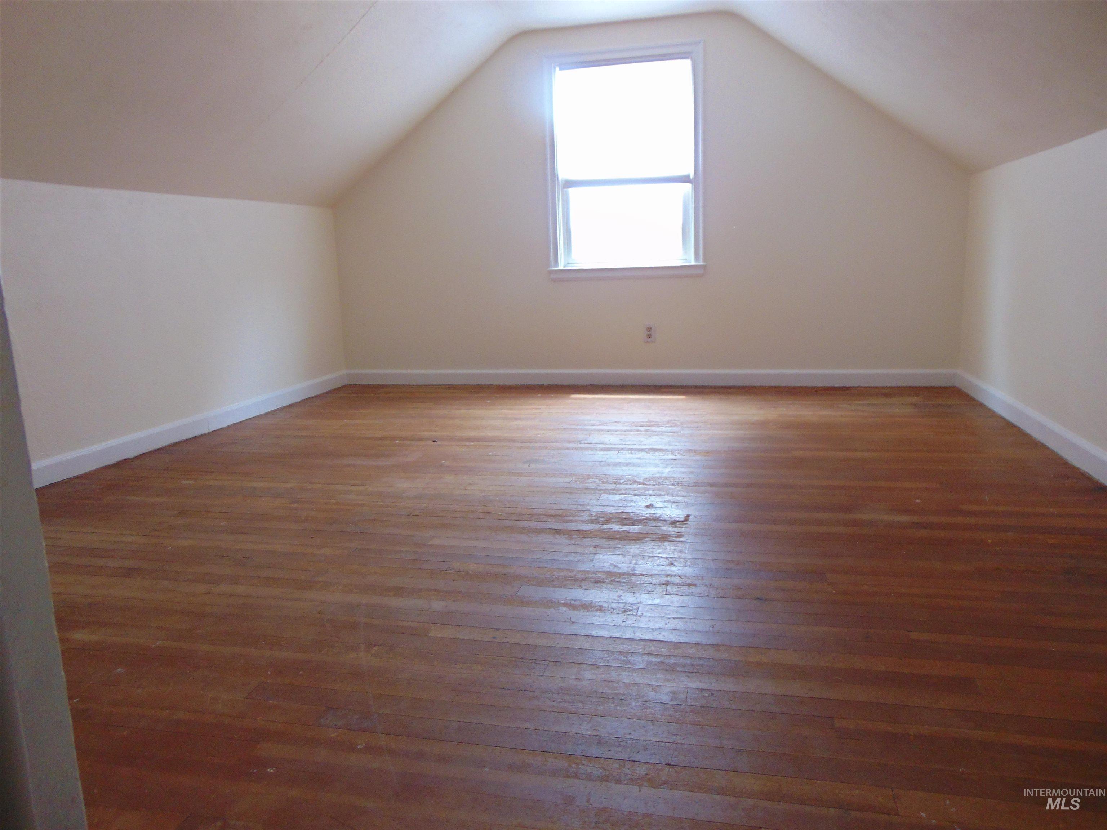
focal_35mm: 25
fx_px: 799
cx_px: 554
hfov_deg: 69.4
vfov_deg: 54.9
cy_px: 415
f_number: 3
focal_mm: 4.5
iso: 160
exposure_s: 1/30
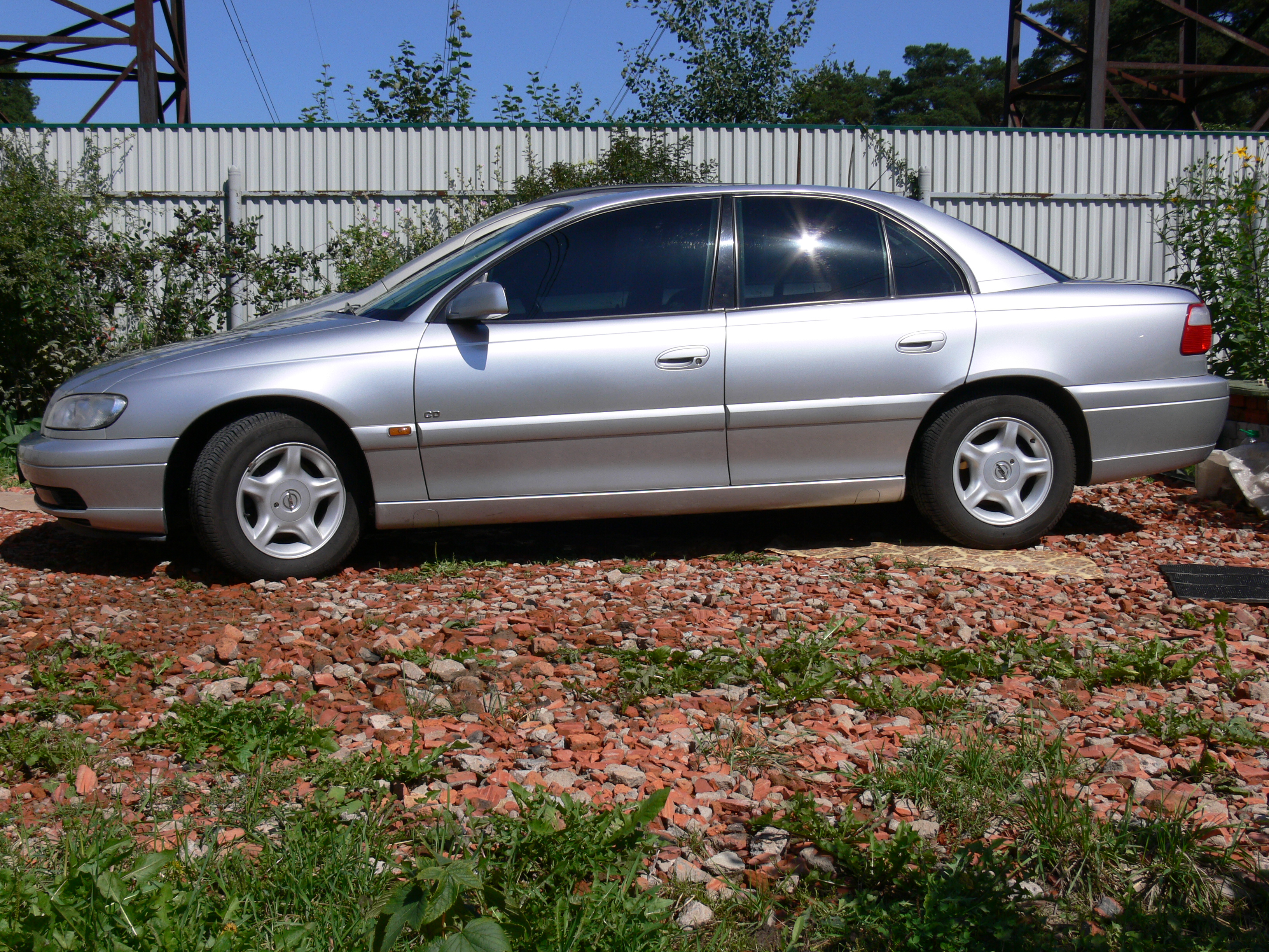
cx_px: 634
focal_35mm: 41
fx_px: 1503
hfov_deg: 45.8
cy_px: 476
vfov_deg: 35.1
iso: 80
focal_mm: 8.6
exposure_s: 1/500
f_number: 6.3
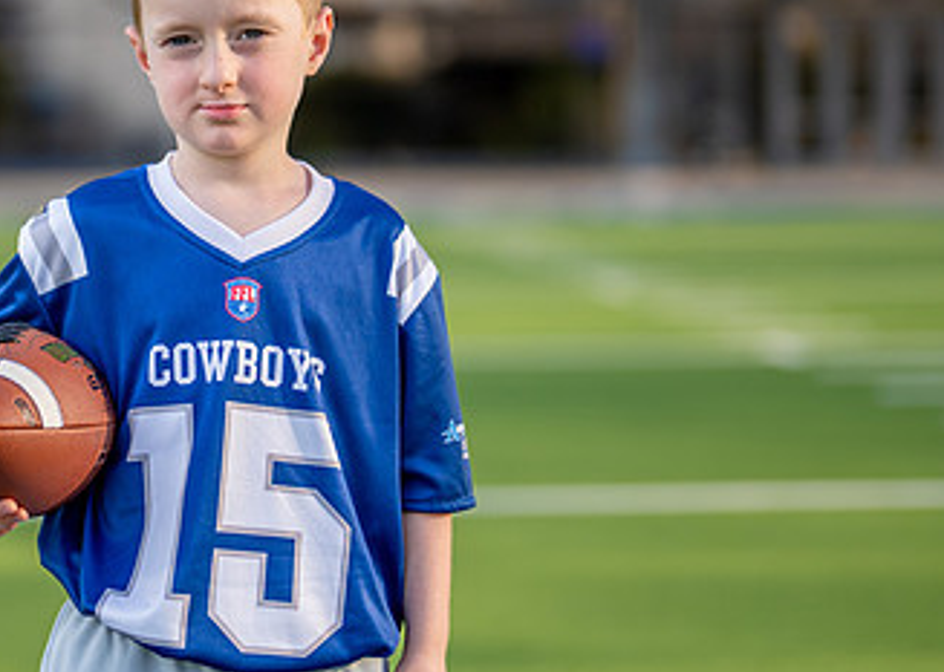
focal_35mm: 112
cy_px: 285
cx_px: 214
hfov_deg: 17.8
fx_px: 3000
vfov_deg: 12.8
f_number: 1.2
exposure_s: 1/4000
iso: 125
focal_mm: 50
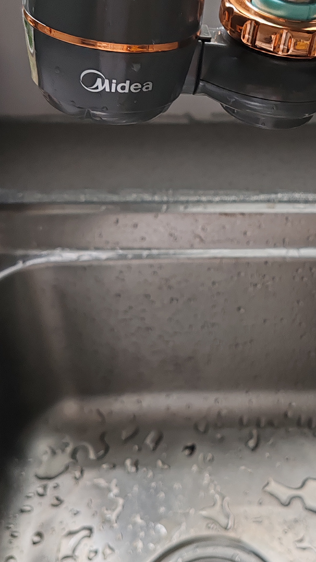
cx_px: 241
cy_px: 198
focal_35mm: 52
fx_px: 775
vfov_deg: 39.5
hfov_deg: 22.8
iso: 400
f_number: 1.9
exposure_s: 1/100
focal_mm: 6.12
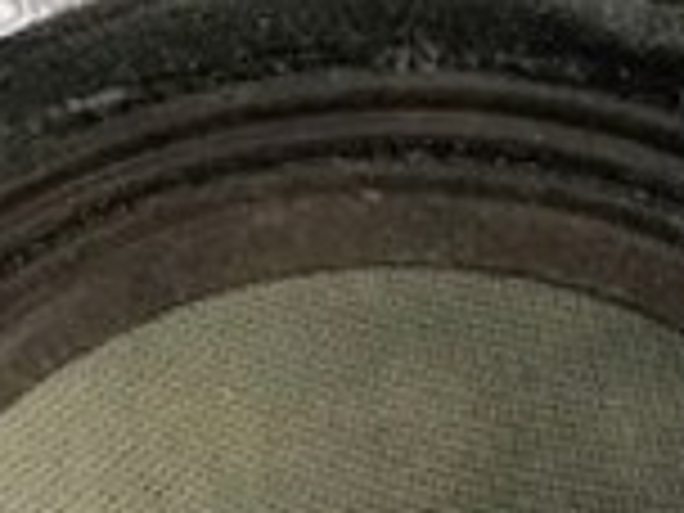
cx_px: 392
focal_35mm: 118
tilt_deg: -71.4
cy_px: 932
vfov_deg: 11.6
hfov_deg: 16.7
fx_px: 2332
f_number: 1.8
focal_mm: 3.99
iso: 32
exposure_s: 1/17
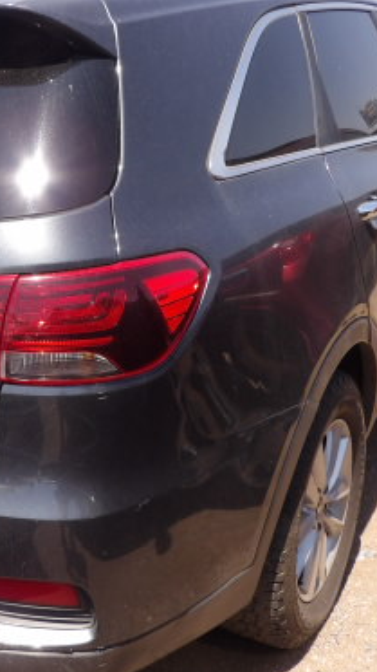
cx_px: 38
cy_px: 331
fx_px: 800
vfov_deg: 45.5
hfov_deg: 25.7
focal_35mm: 45
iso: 100
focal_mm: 4.3
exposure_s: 1/663
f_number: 3.2
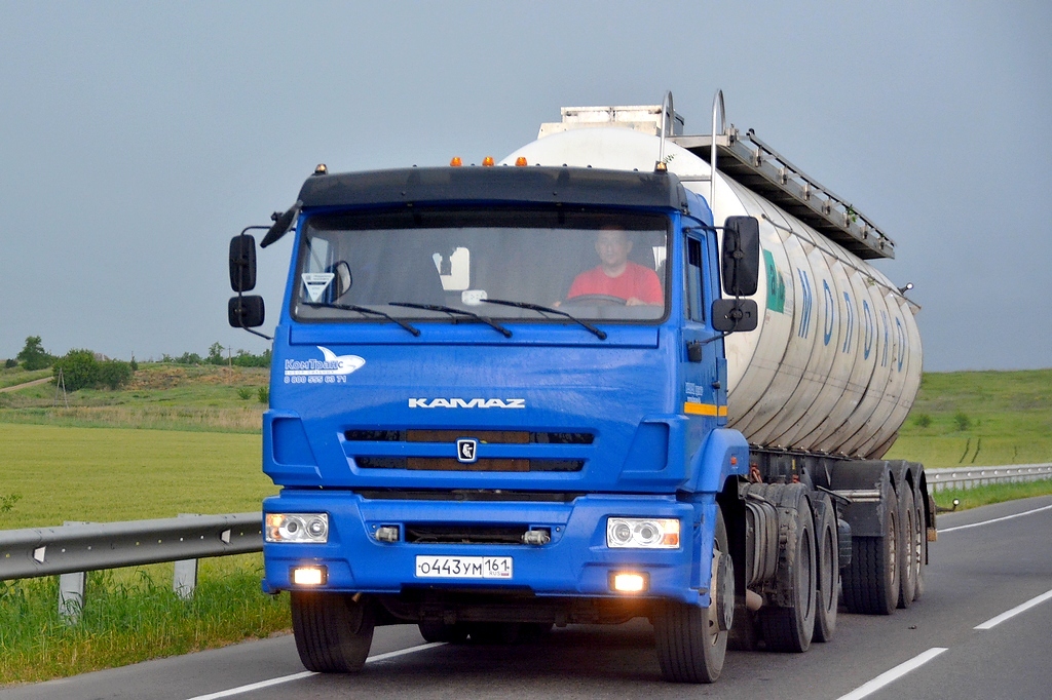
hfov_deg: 18.2
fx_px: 3286
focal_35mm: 112
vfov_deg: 12.2
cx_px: 526
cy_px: 350
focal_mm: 75
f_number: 5
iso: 560
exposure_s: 1/1000
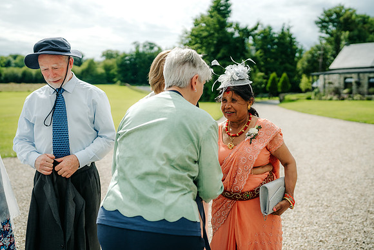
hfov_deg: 54.4
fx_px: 364
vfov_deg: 37.9
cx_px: 187
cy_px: 125
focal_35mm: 35
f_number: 2
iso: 100
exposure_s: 1/5000
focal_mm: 35
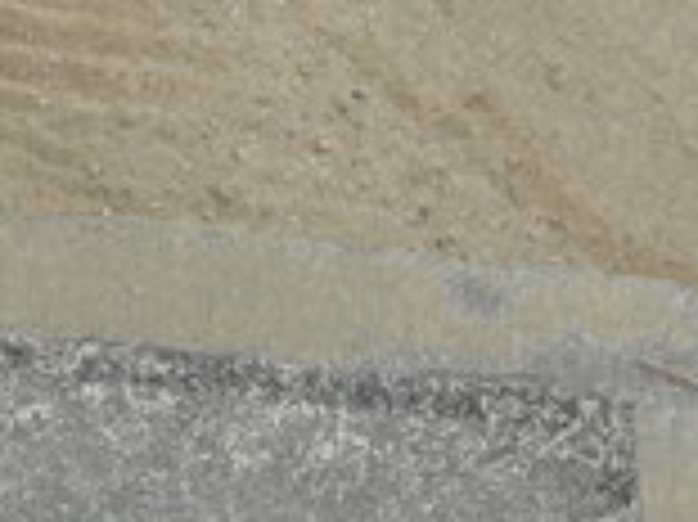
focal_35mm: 134
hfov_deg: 13.6
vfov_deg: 10.4
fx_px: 2700
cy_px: 954
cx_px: -441
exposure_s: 1/125
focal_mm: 4.6
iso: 64
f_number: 5.6
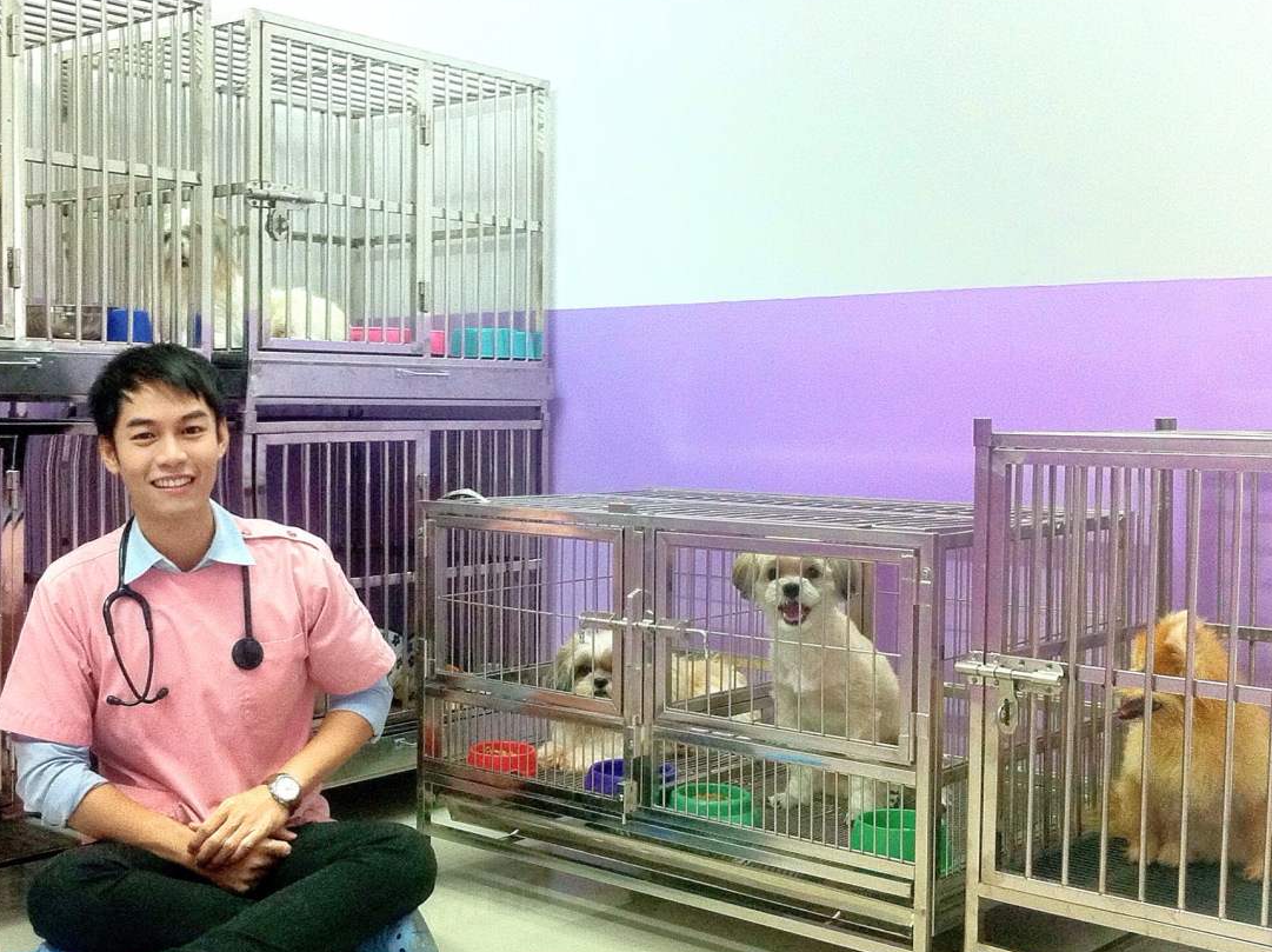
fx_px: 1726
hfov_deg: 40.3
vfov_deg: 30.8
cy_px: 472
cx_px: 508
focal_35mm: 47
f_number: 2.8
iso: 250
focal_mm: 3.85
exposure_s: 1/17
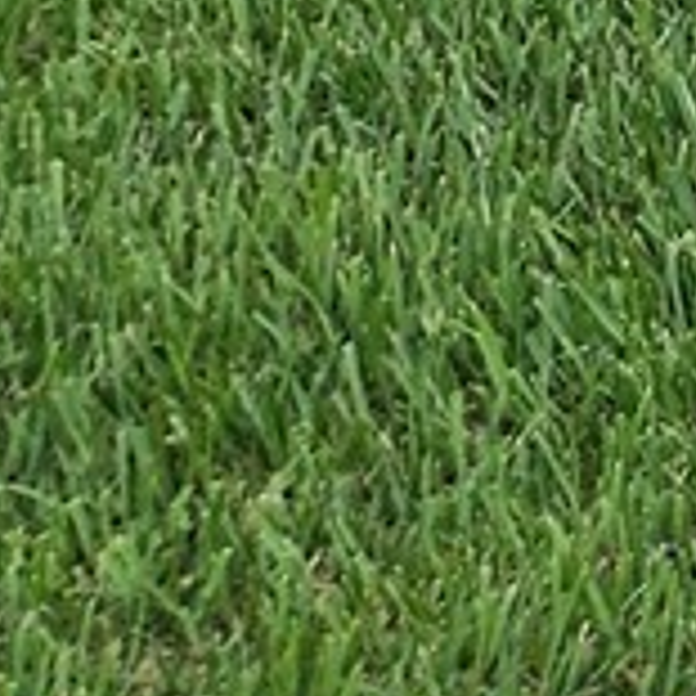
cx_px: 2955
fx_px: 4777
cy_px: -1217
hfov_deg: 6.4
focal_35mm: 210
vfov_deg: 7.5
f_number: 1.8
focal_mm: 5.4
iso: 25
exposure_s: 1/2240
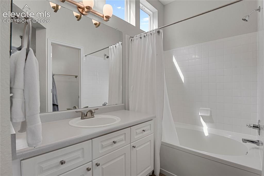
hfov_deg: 93.3
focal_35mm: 17
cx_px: 132
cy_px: 88
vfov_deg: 70.4
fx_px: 125
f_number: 8
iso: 250
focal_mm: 17
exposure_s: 1/2
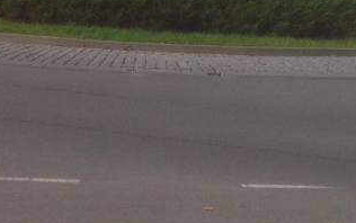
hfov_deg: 17.3
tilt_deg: -3.0
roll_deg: -3.6
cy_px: 37
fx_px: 1165
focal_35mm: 120
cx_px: 238
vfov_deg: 10.9
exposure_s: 1/1259
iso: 50
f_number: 2.4
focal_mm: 4.28
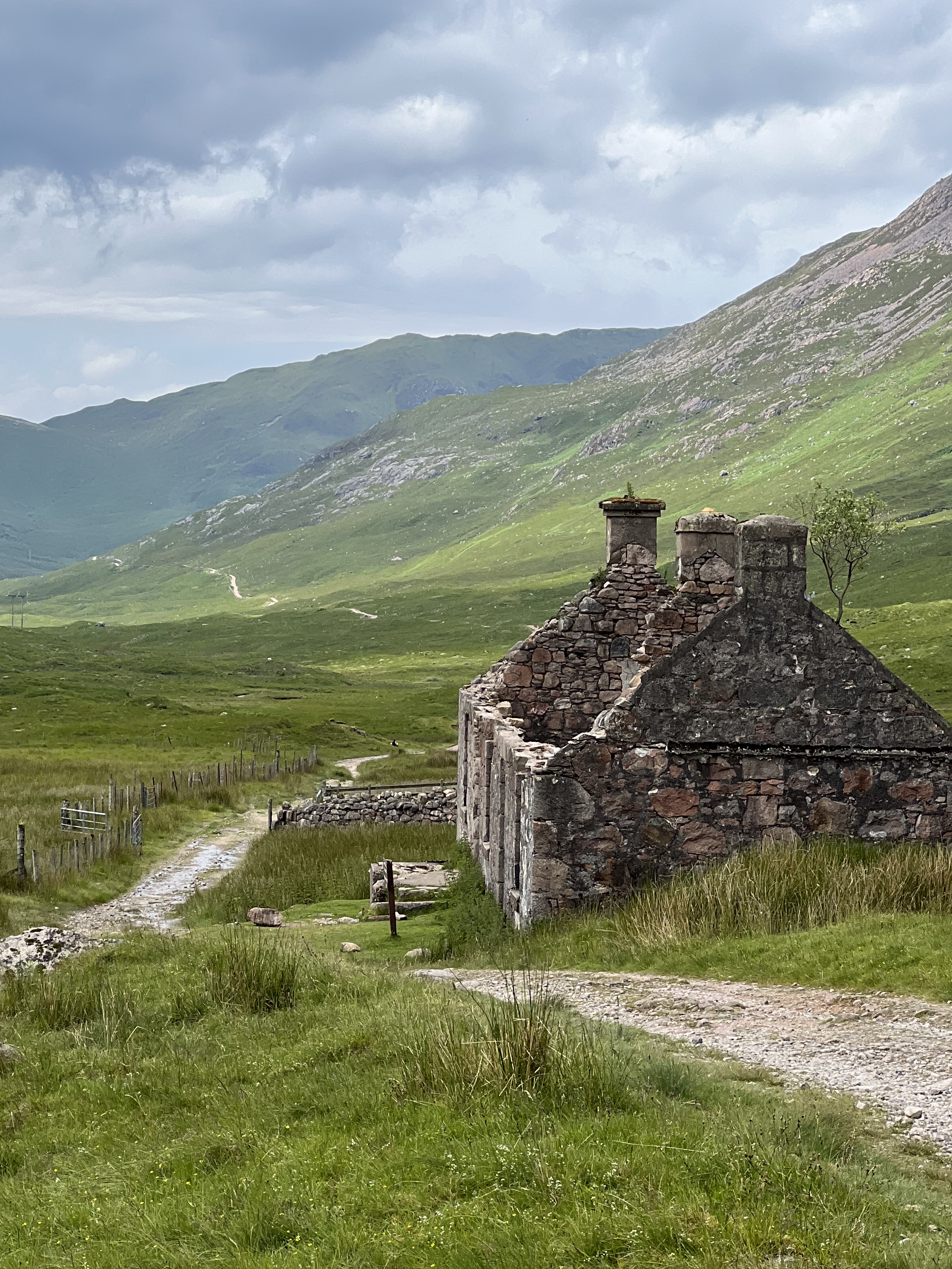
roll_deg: -0.5
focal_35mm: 98
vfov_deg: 20.0
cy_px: 687
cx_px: 390
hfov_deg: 15.1
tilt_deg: -1.6
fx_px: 3594
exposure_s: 1/686
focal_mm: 9
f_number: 2.8
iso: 32
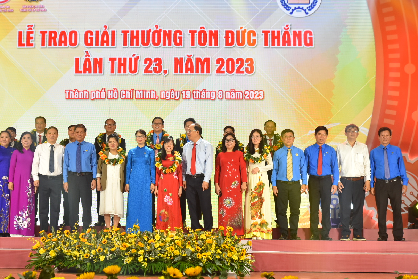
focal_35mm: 71
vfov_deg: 19.3
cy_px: 157
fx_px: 821
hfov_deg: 28.5
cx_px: 152
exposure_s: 1/200
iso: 1000
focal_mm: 35
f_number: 5
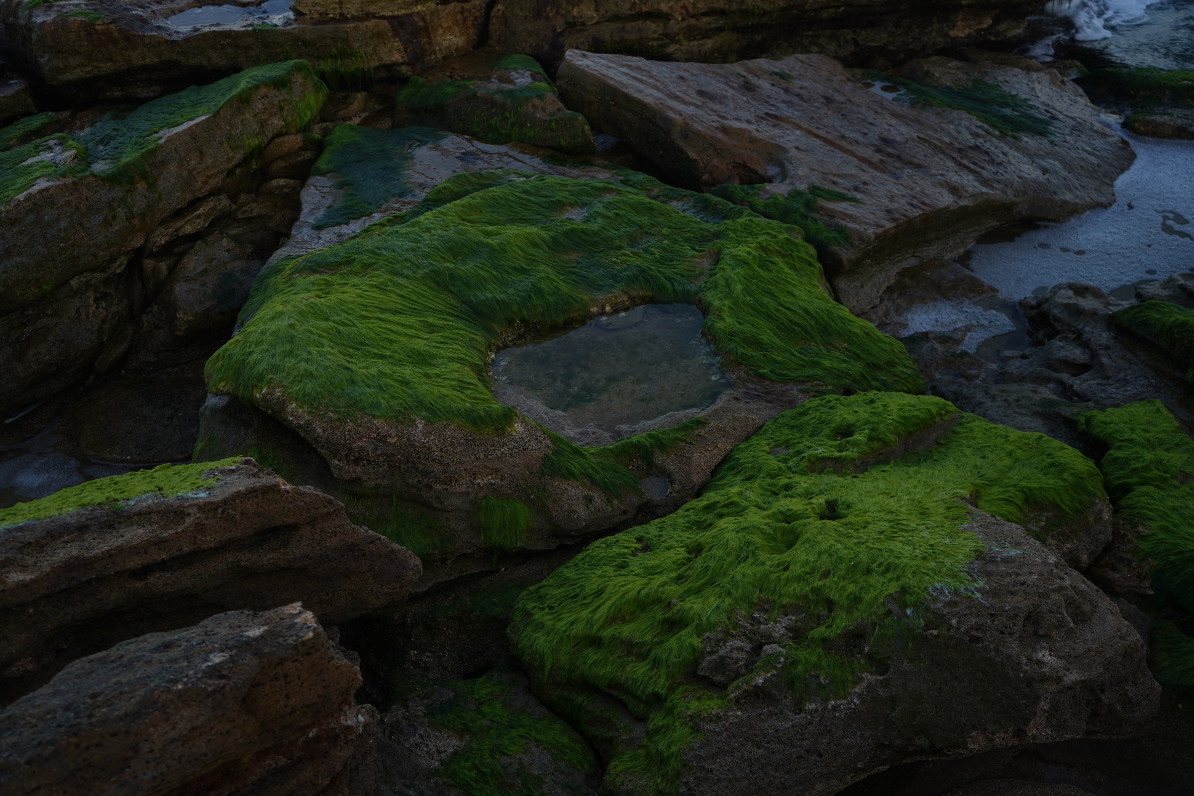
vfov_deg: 31.9
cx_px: 597
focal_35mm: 42
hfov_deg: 46.4
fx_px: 1393
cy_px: 398
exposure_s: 1/100
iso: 50
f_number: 5
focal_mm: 42
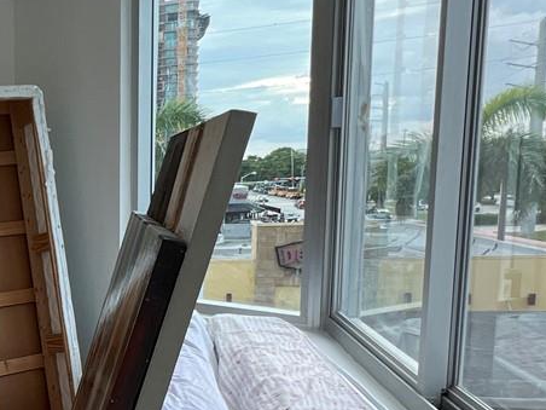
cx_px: -184
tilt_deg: -9.3
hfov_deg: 31.0
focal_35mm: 46
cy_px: 307
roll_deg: +2.7
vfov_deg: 31.0
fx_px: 726
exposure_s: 1/121
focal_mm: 1.57
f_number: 1.8
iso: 32
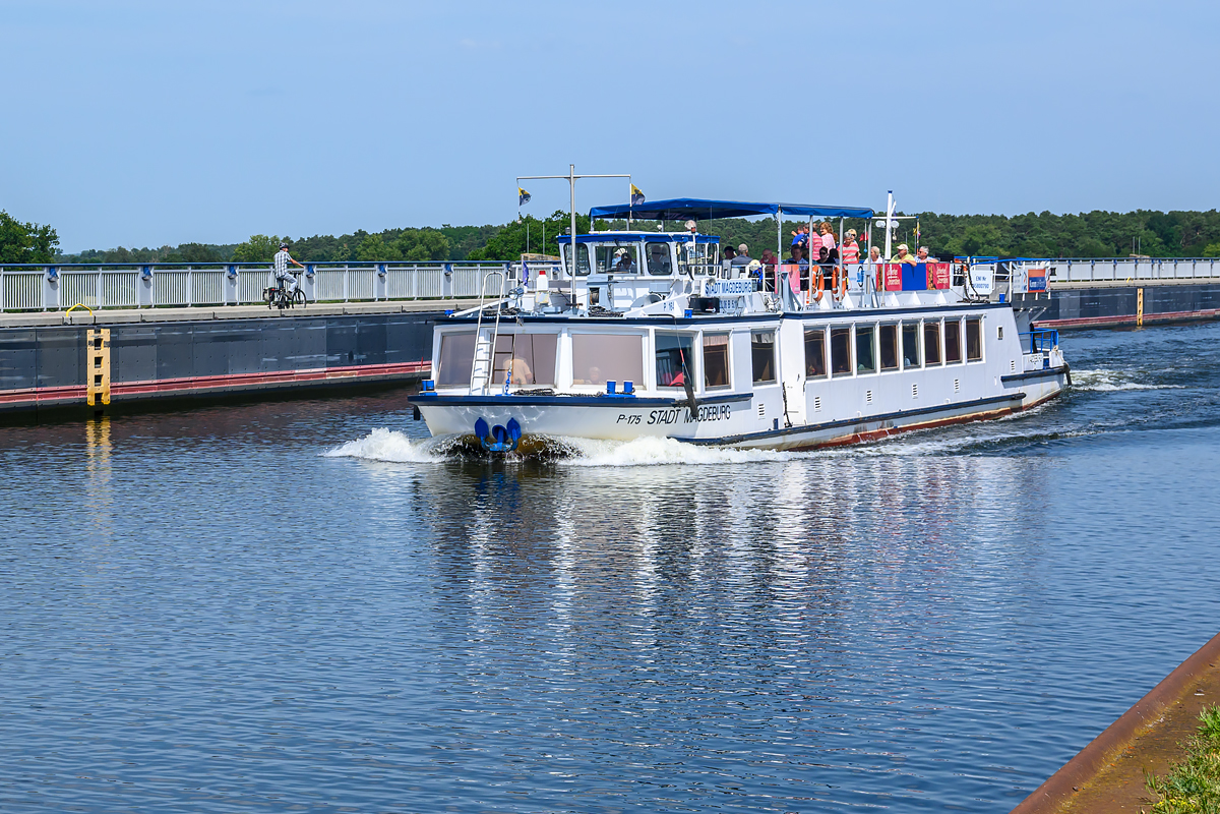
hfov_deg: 27.0
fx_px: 2541
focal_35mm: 75
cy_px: 407
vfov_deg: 18.2
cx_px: 610
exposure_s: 1/1000
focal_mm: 50
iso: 200
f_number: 8
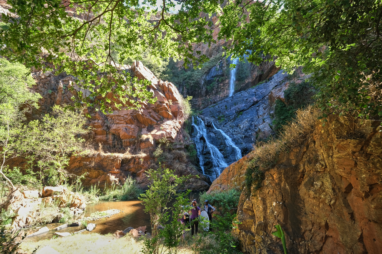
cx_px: 191
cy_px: 127
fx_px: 191
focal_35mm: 18
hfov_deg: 90.0
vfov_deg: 67.4
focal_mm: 12
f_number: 9
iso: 160
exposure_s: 1/20
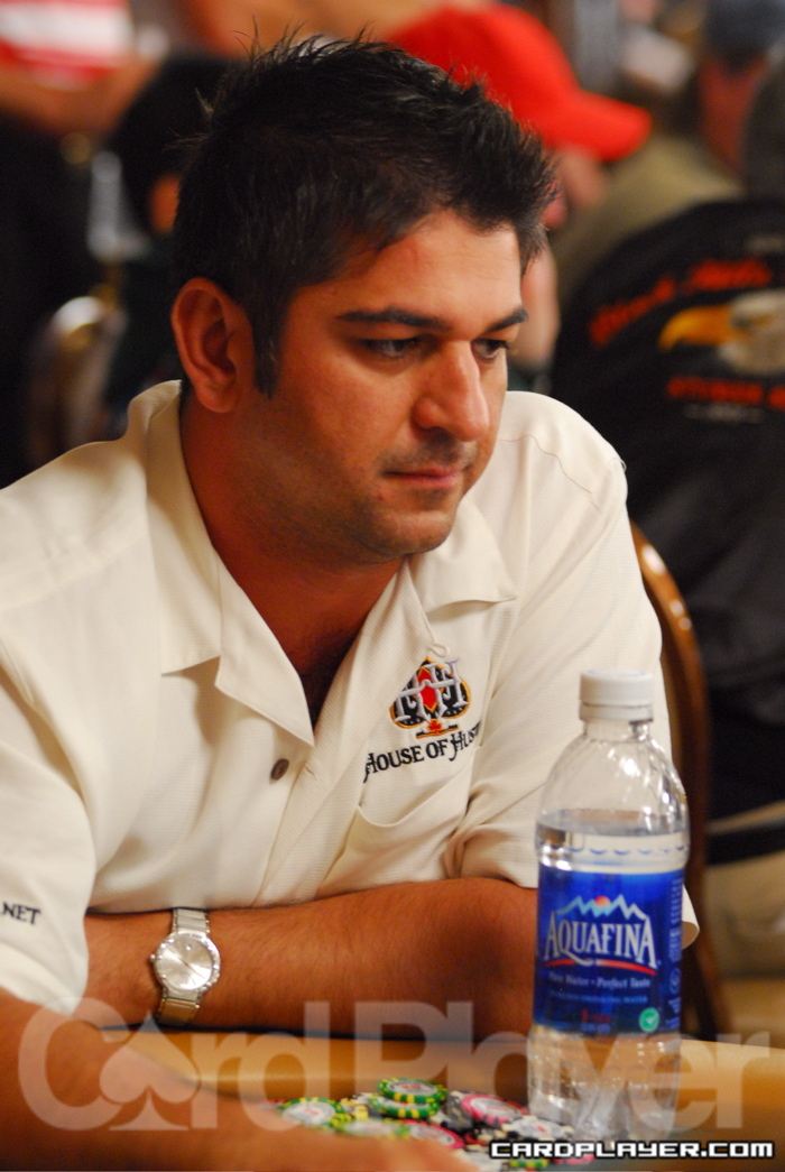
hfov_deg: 9.2
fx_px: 4890
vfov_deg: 13.7
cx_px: 392
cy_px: 586
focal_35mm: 150
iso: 1000
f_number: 3.2
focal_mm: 100
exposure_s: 1/50
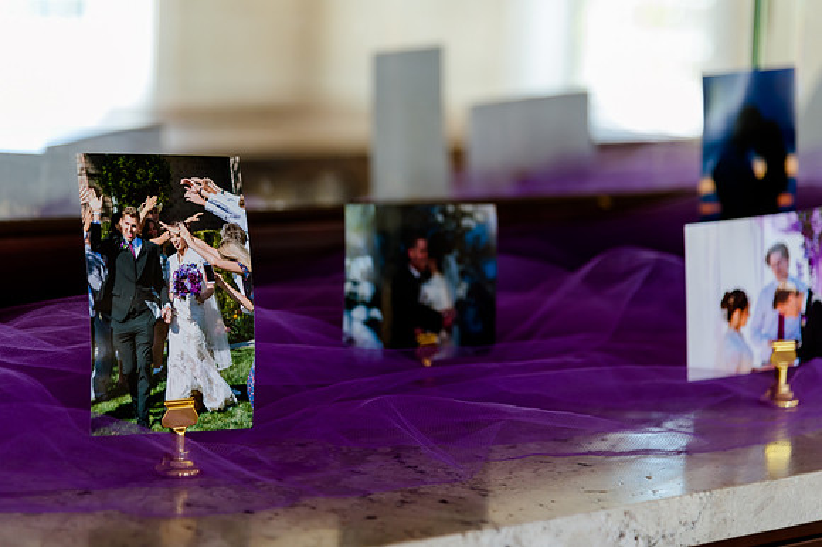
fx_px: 2418
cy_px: 256
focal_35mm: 106
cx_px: 385
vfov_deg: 12.9
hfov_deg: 19.3
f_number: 4
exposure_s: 1/100
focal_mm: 95
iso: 1000
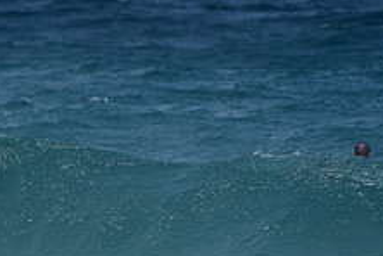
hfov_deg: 1.3
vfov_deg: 0.9
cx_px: -177
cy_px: 259
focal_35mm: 1603
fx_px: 17053
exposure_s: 1/2000
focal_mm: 500
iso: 80
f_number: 5.6
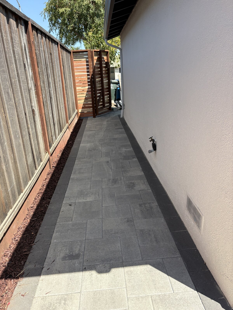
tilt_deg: -18.1
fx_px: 233
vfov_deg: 67.3
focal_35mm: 26
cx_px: 116
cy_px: 155
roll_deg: +2.6
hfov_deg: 53.1
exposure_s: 1/1263
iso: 50
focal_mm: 5.96
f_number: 1.6
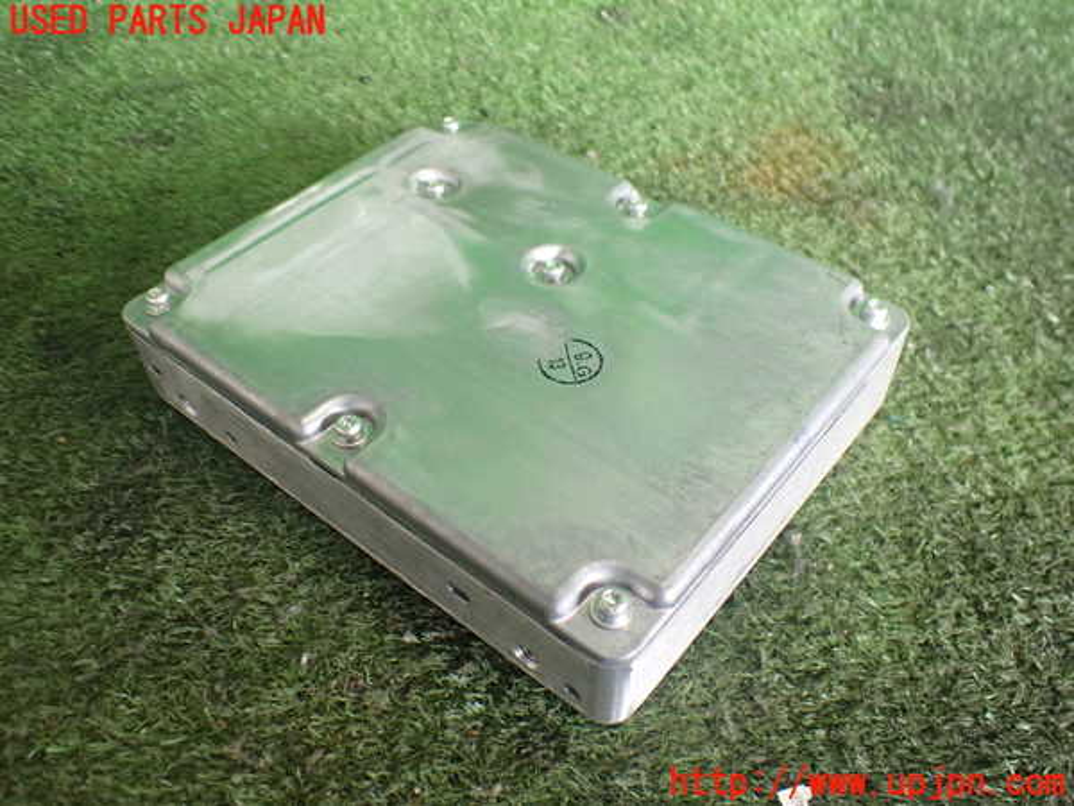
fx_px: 931
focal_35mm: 30
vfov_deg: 46.8
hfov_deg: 60.0
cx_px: 537
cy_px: 403
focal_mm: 5.4
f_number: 2.3
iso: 500
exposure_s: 1/125
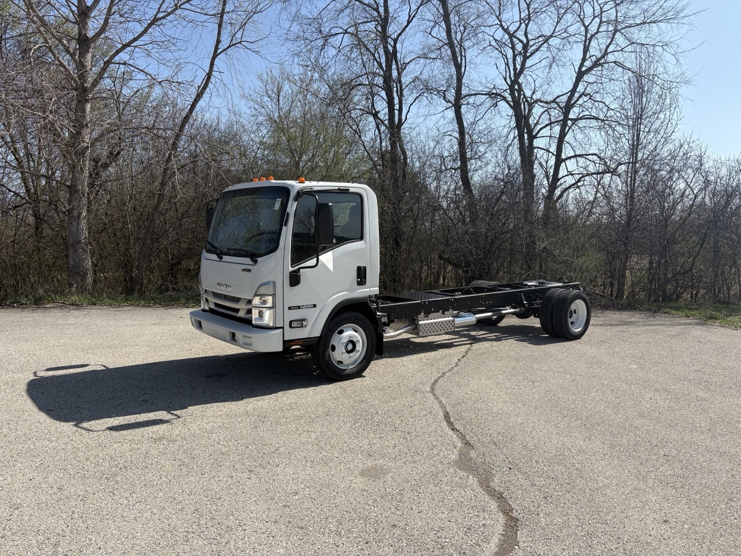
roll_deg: -1.8
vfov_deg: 53.1
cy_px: 278
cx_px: 370
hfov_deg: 67.3
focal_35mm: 26
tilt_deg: -1.7
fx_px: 557
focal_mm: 5.96
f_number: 1.6
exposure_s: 1/3831
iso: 50
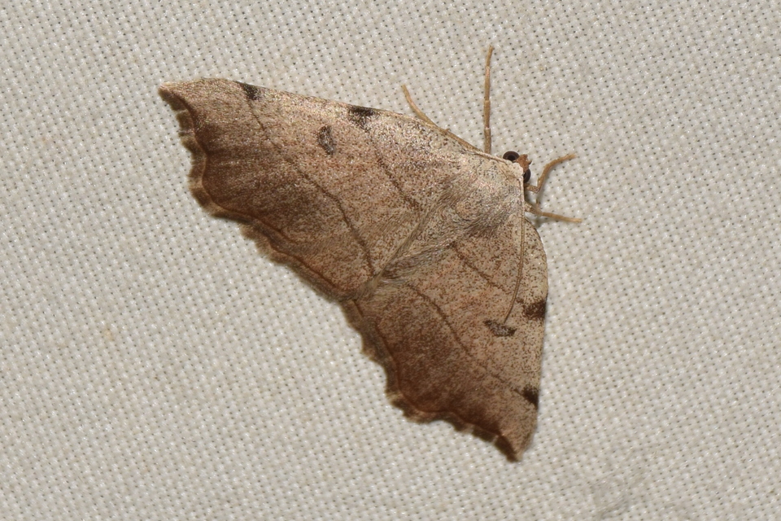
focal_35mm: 210
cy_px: 260
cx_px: 390
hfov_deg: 9.8
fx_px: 4555
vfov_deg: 6.5
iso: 125
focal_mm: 140
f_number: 10
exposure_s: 1/160
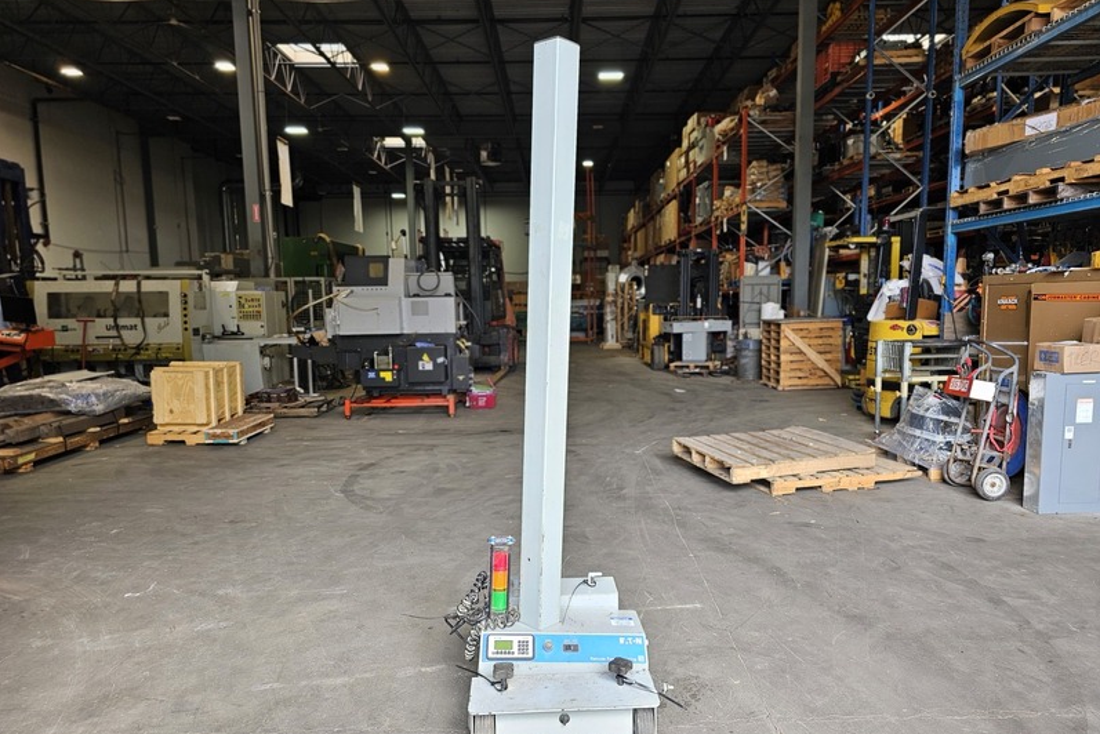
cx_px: 549
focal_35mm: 24
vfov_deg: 53.1
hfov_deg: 73.7
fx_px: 734
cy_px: 396
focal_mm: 6.3
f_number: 1.7
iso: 50
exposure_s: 1/120
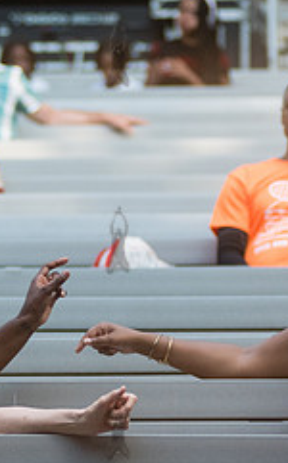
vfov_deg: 6.1
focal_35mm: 345
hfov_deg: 3.8
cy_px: 257
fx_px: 4346
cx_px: 66
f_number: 2.8
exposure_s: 1/3200
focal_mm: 112
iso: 1000
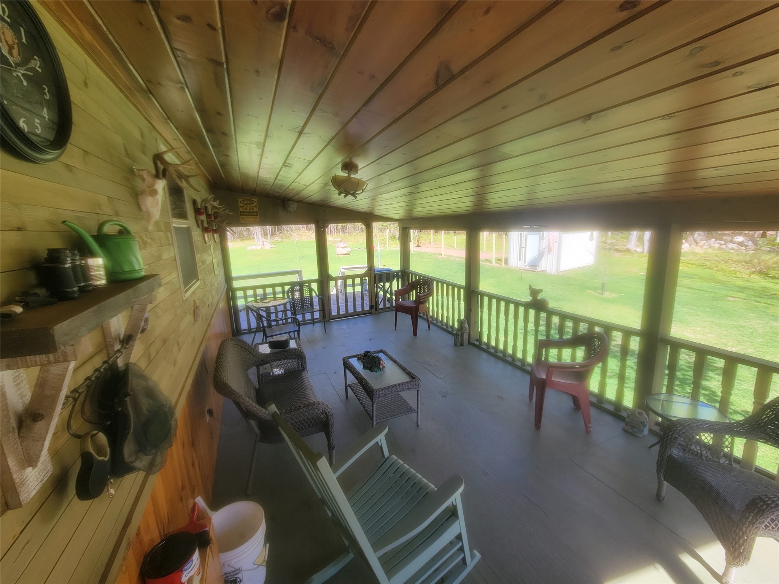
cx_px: 390
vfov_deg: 89.9
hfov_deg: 106.2
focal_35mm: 13
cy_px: 292
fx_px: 293
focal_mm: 2.2
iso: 64
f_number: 2.2
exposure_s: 1/120
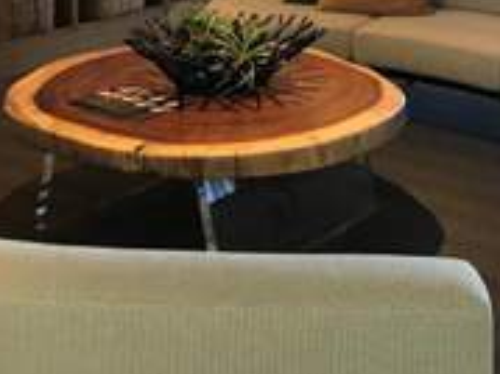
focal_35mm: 75
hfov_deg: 25.9
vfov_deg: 18.5
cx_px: 324
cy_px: -84
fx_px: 1083
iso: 32
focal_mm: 3.99
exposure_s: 1/30
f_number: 1.8
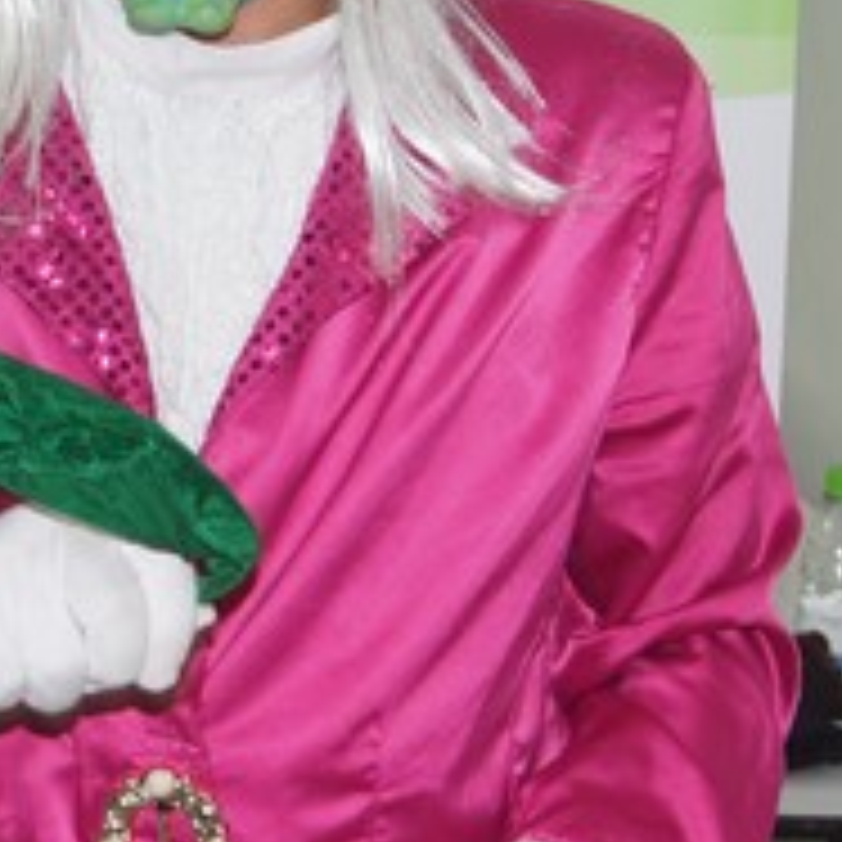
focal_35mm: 131
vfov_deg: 13.2
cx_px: -257
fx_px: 3605
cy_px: 142
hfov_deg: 12.9
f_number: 4
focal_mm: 24
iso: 400
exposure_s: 1/125
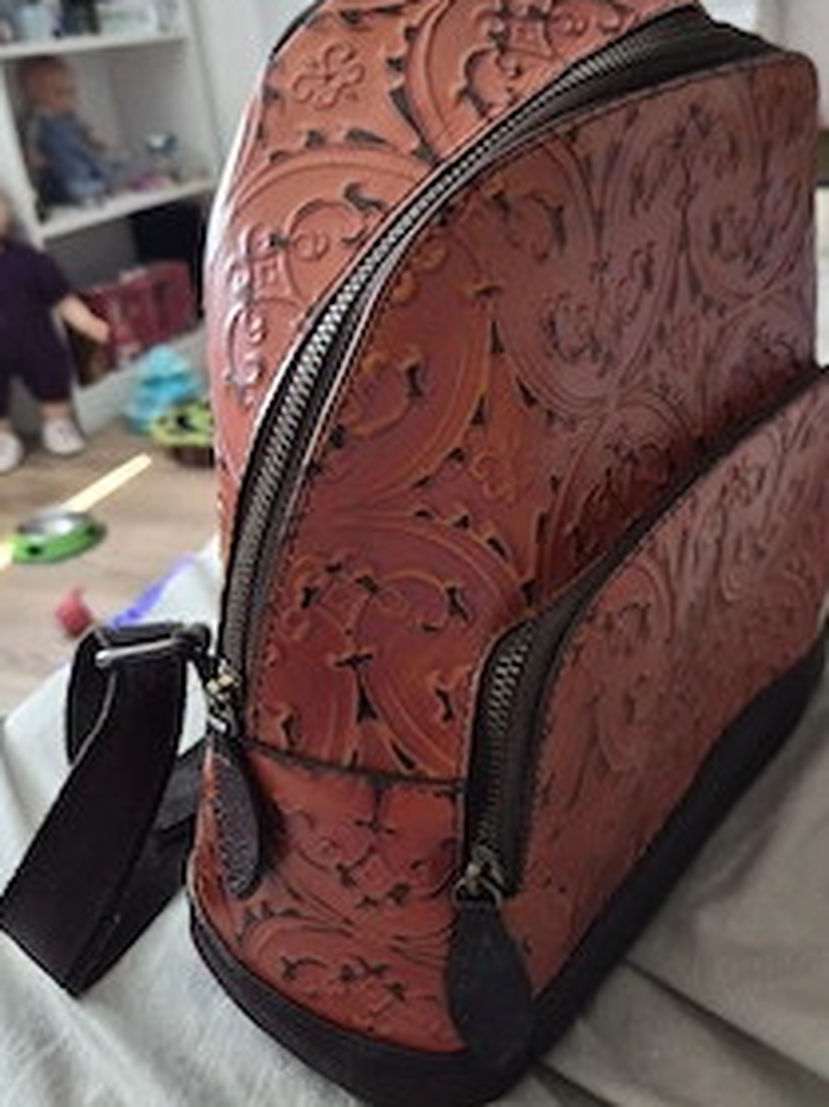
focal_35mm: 33
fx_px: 1055
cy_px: 417
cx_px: 524
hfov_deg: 42.6
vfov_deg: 54.8
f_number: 1.8
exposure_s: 1/100
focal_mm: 5.4
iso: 200
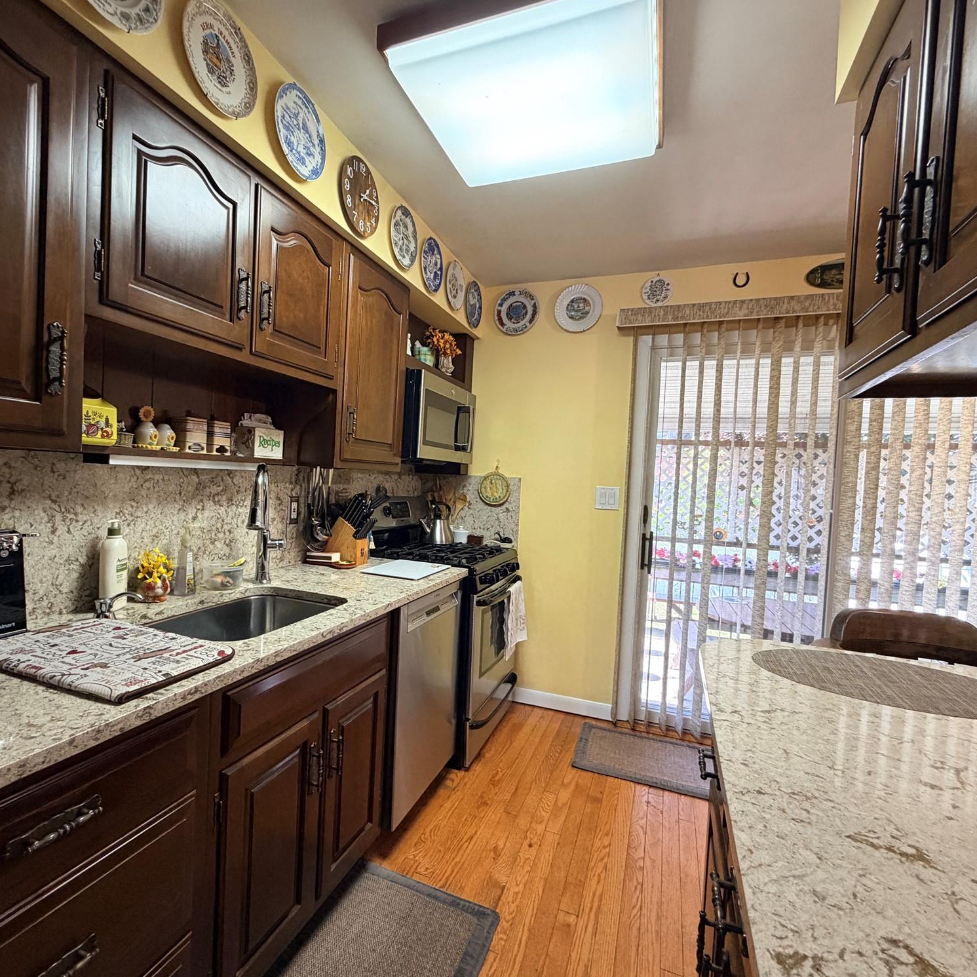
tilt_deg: -2.2
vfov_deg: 84.0
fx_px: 543
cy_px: 499
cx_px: 436
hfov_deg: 83.7
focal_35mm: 17
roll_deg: -2.4
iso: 250
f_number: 2.2
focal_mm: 2.22
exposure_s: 1/60
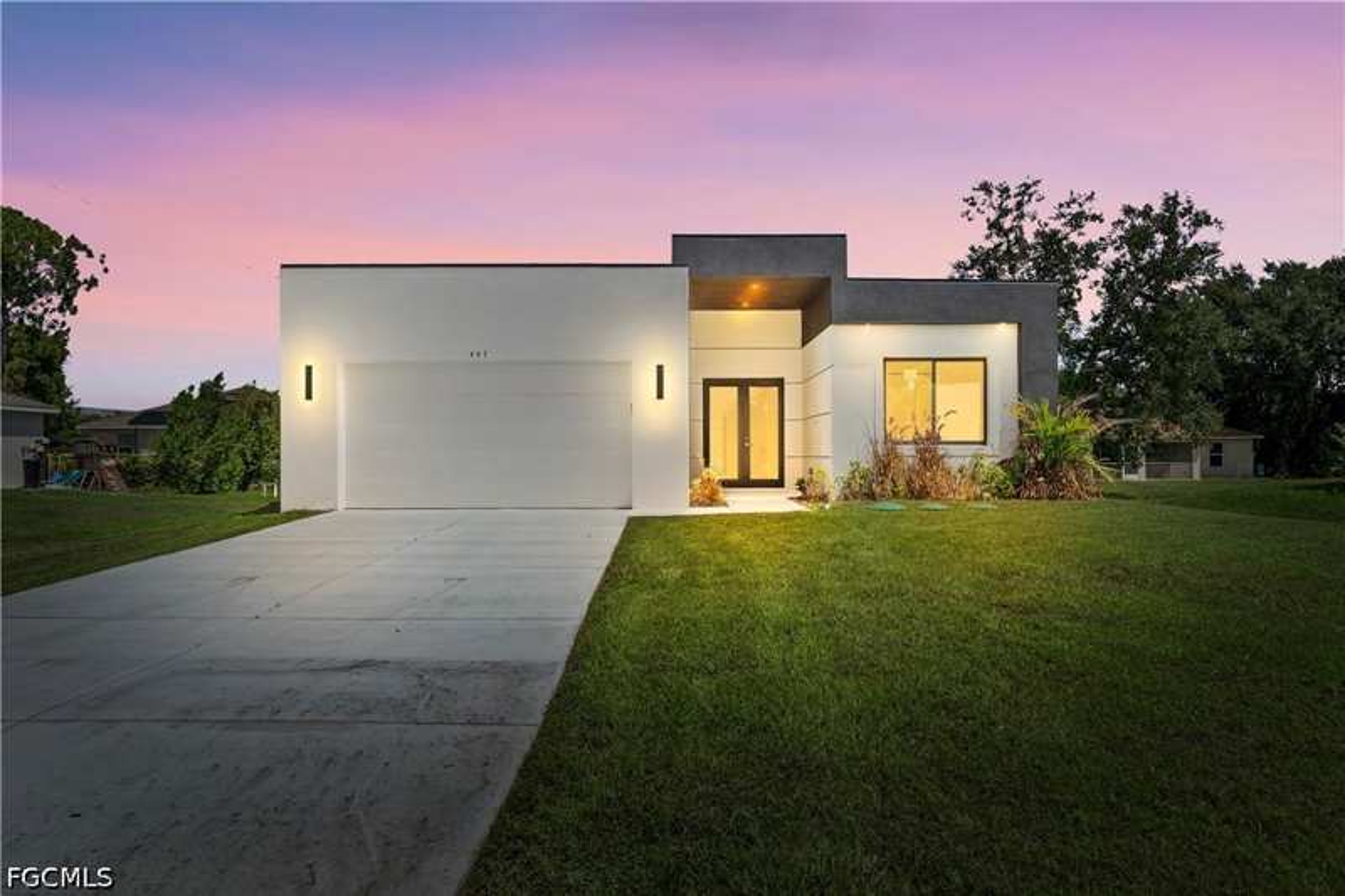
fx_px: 896
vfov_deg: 53.1
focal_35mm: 24
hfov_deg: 73.8
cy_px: 448
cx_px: 672
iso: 200
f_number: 9
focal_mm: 24
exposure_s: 1/160
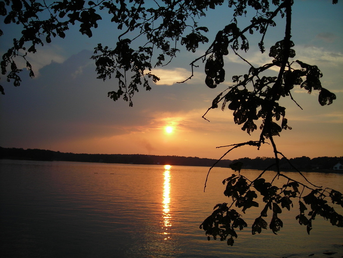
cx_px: 172
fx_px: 377
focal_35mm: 38
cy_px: 129
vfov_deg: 37.7
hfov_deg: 49.0
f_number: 3.2
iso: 50
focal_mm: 6.3
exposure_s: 1/446
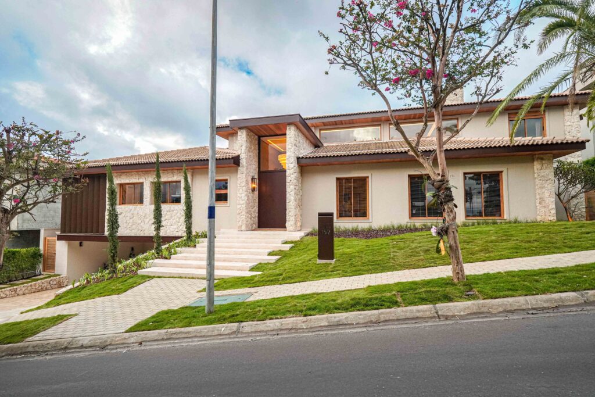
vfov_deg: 66.5
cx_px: 298
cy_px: 198
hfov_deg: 89.0
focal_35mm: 18
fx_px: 302
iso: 640
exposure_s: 1/125
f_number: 5.6
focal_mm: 12.2
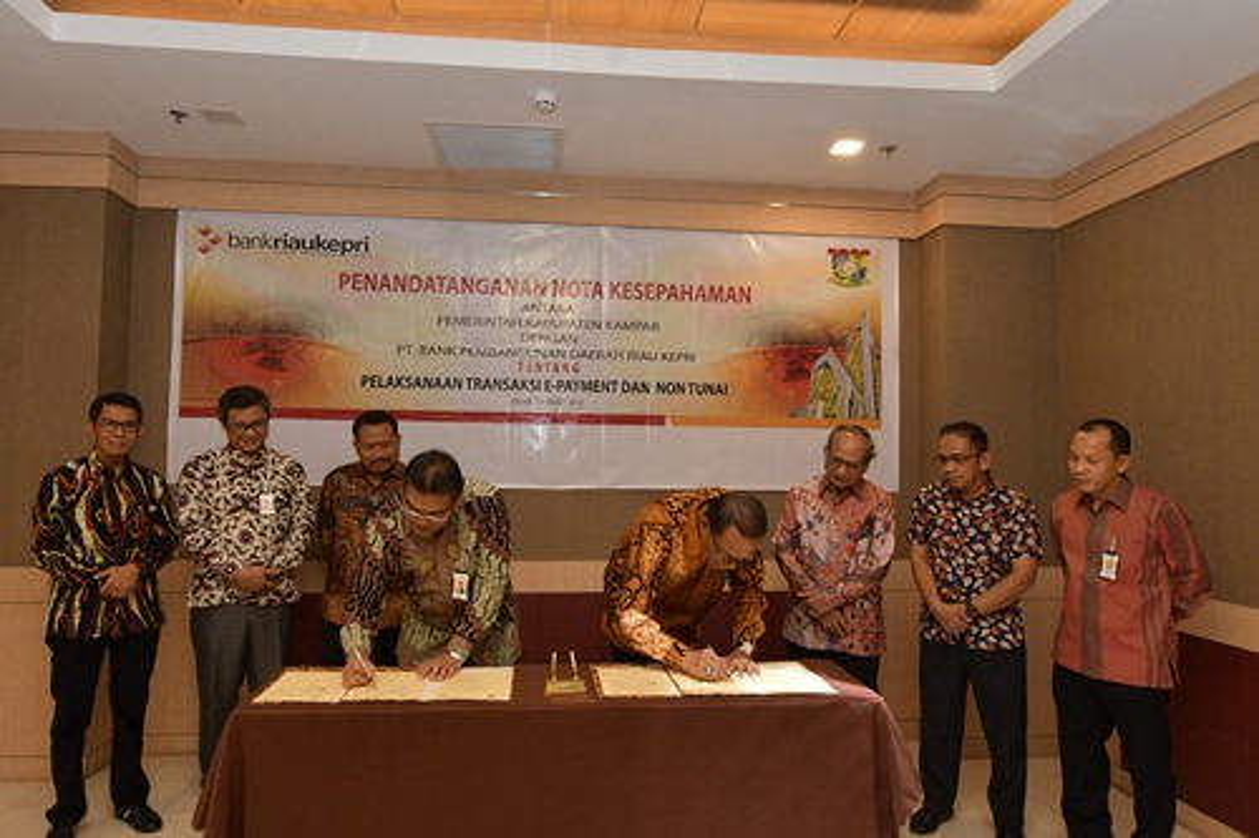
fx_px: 787
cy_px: 419
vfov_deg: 56.1
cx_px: 630
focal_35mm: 22
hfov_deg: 77.3
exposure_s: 1/125
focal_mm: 15
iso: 1600
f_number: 6.3
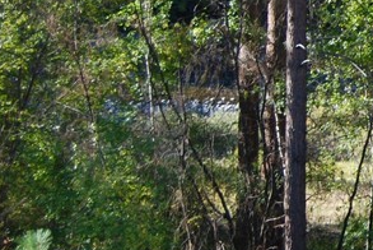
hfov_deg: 11.2
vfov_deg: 7.9
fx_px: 1782
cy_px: -29
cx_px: 649
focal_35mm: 172
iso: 125
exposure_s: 1/125
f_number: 5.6
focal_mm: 31
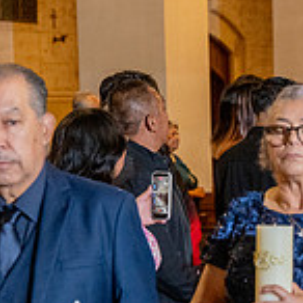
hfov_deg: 7.2
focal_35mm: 236
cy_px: 352
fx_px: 2337
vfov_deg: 7.4
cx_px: 550
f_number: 4.5
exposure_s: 1/200
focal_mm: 70
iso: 2000
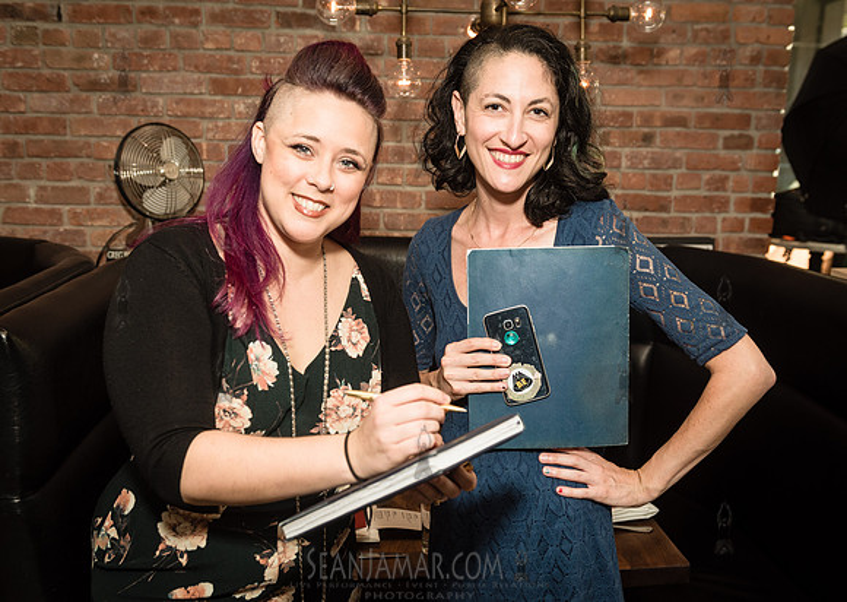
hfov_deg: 52.8
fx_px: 854
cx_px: 431
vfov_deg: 38.8
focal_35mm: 36
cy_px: 321
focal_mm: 32
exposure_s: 1/200
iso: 500
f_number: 4
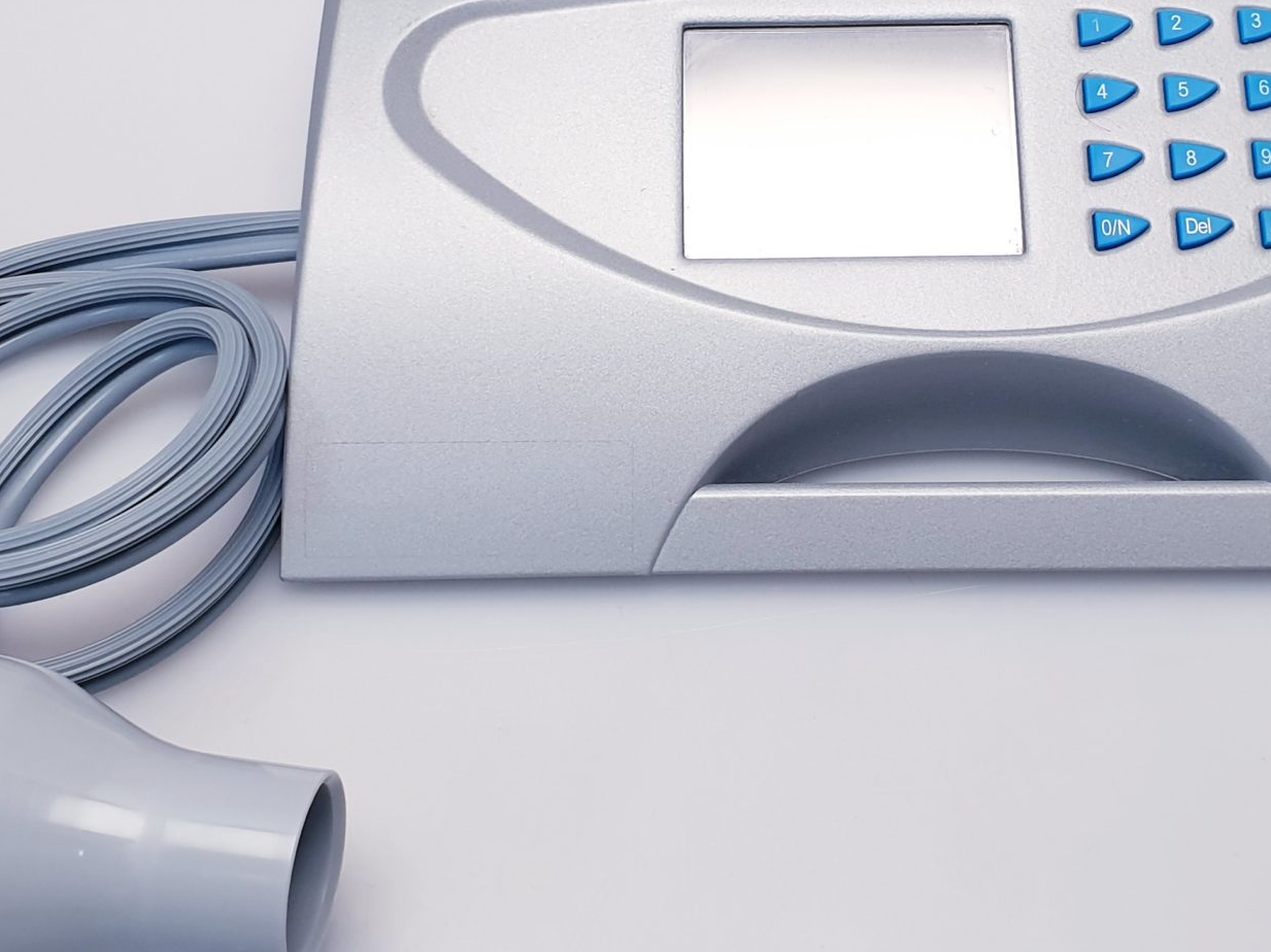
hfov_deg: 35.5
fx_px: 1982
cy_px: 260
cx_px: 741
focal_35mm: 54
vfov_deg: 26.7
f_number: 2.4
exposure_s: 1/100
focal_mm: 4.3
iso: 80
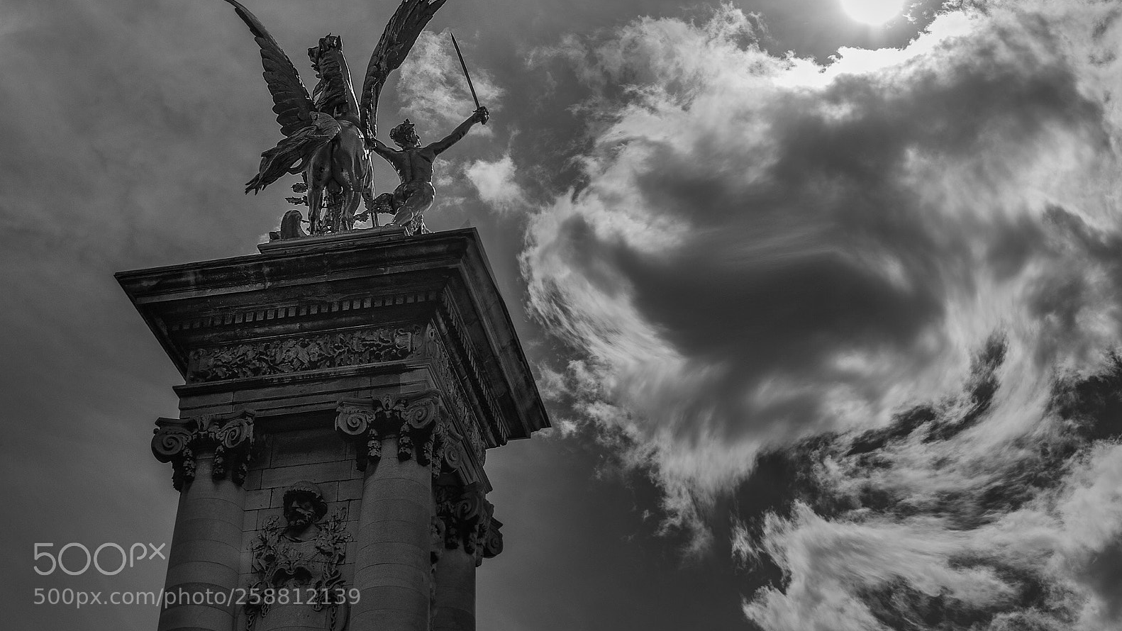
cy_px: 274
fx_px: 1577
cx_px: 557
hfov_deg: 39.2
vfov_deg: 22.6
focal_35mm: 53
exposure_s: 1/1000
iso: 200
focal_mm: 50
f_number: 11
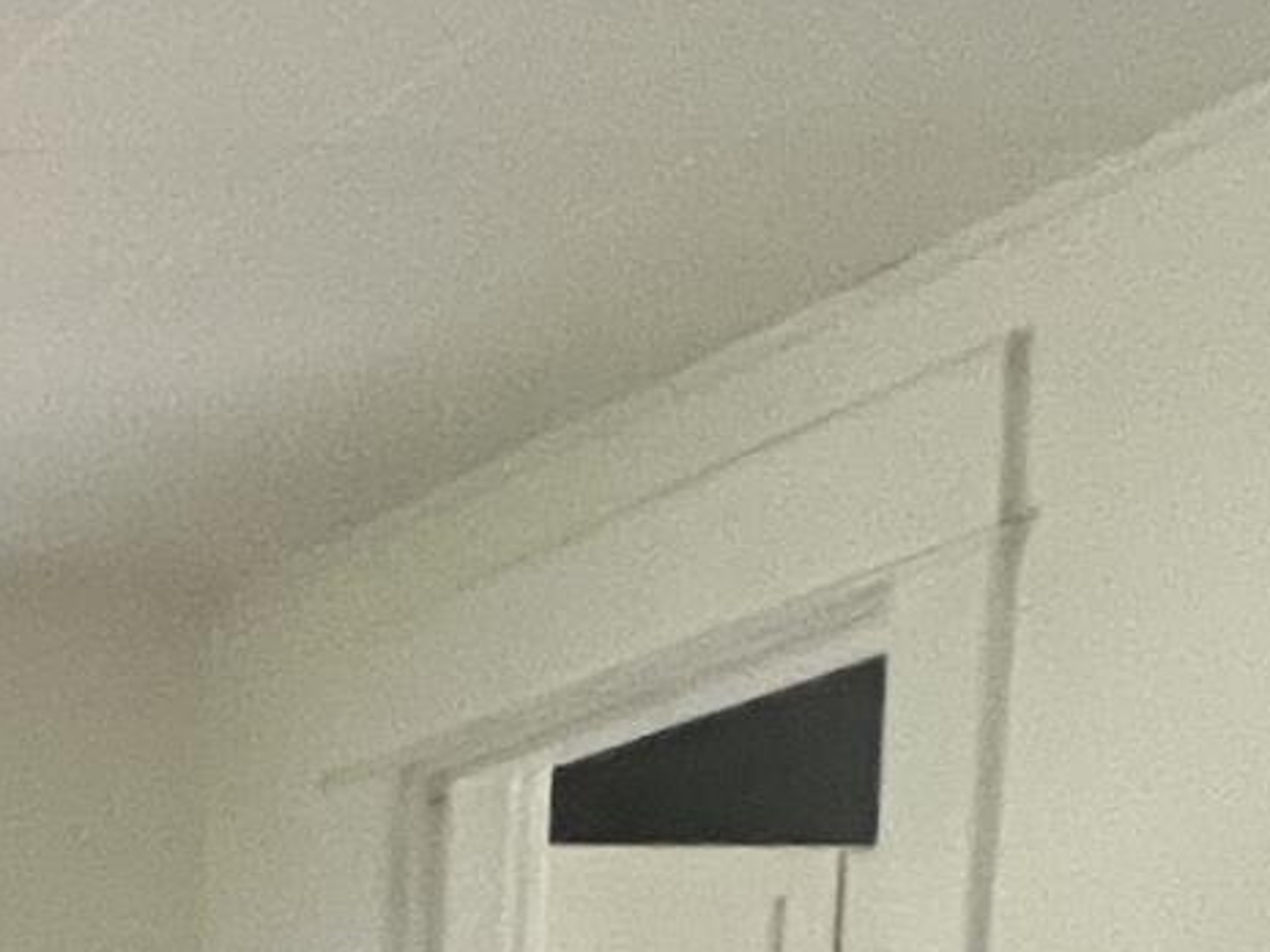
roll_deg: -0.8
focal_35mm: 84
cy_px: 1652
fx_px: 3082
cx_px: -1437
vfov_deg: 15.4
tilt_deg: -4.4
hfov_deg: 16.3
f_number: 1.8
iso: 640
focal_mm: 1.57
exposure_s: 1/60
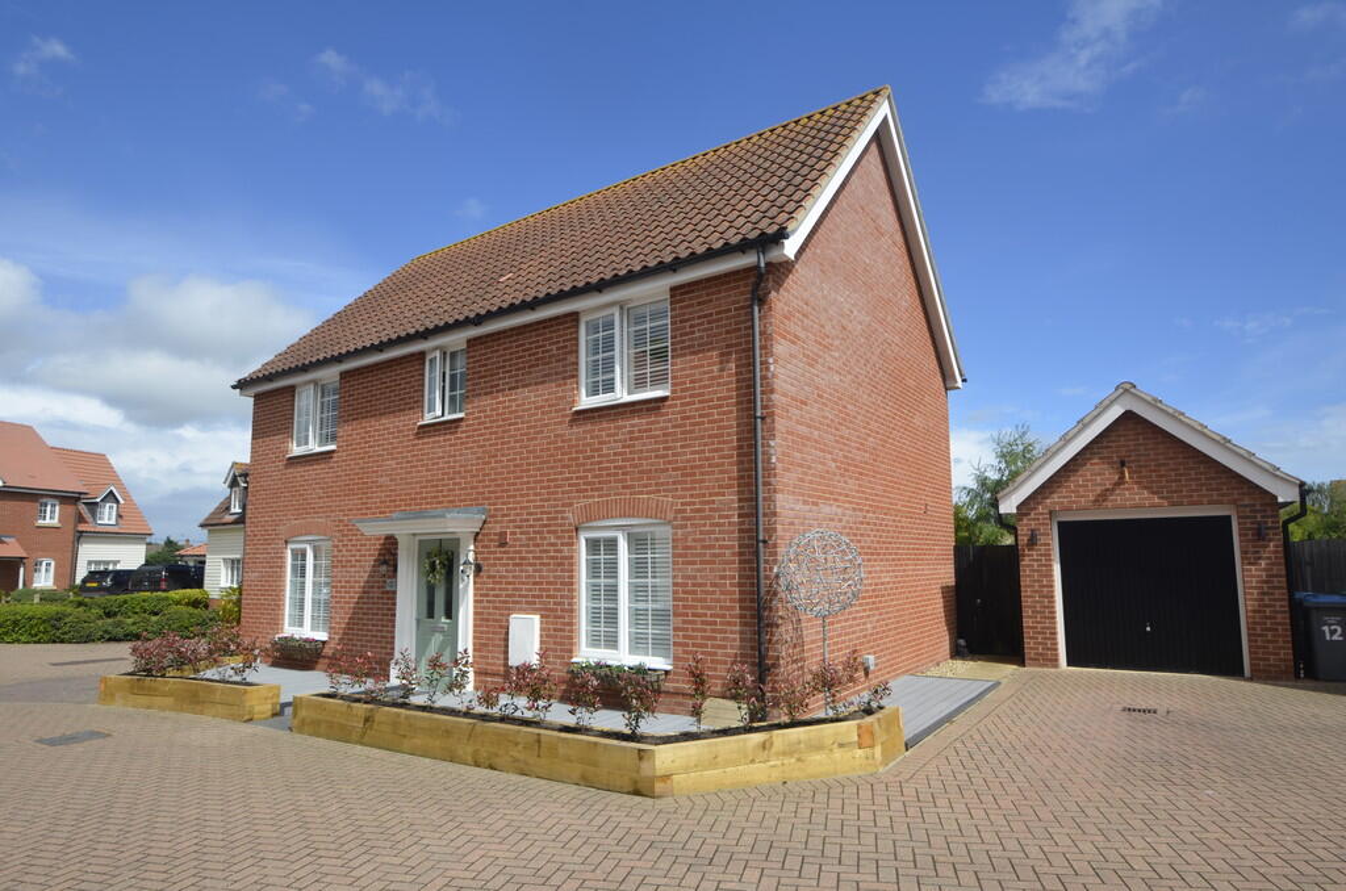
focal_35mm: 20
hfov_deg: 85.5
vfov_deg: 63.0
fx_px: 727
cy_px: 446
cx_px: 673
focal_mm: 13
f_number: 8
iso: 100
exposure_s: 1/320
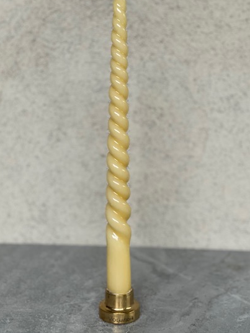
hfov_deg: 23.7
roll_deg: -0.4
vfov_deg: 31.1
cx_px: 122
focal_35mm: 62
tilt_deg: -9.9
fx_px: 597
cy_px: 140
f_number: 2
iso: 250
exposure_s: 1/116
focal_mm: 6
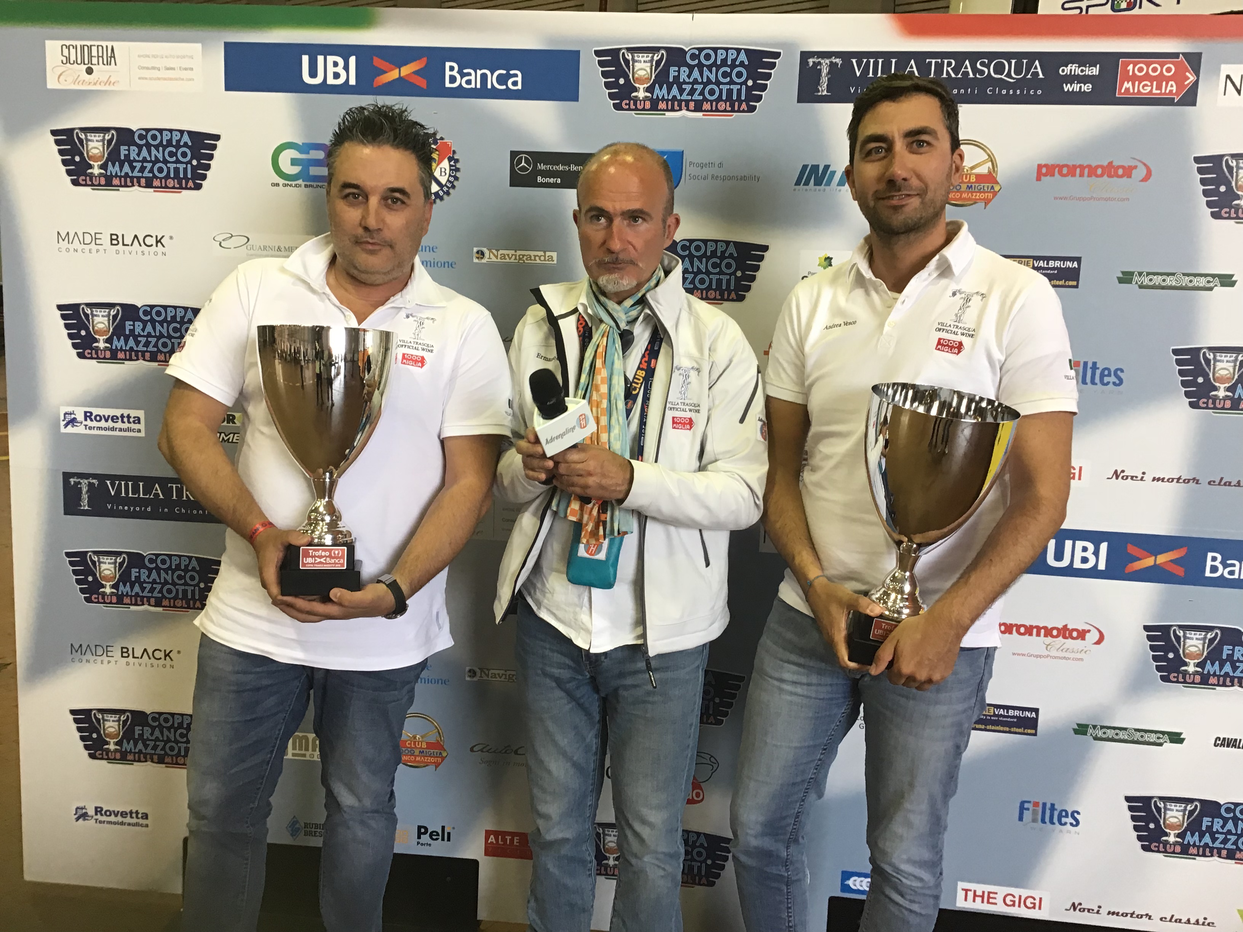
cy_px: 466
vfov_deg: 45.4
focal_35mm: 31
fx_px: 1113
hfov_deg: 58.4
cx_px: 622
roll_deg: -1.6
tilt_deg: -8.5
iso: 64
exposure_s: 1/33
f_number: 2.4
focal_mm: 3.3
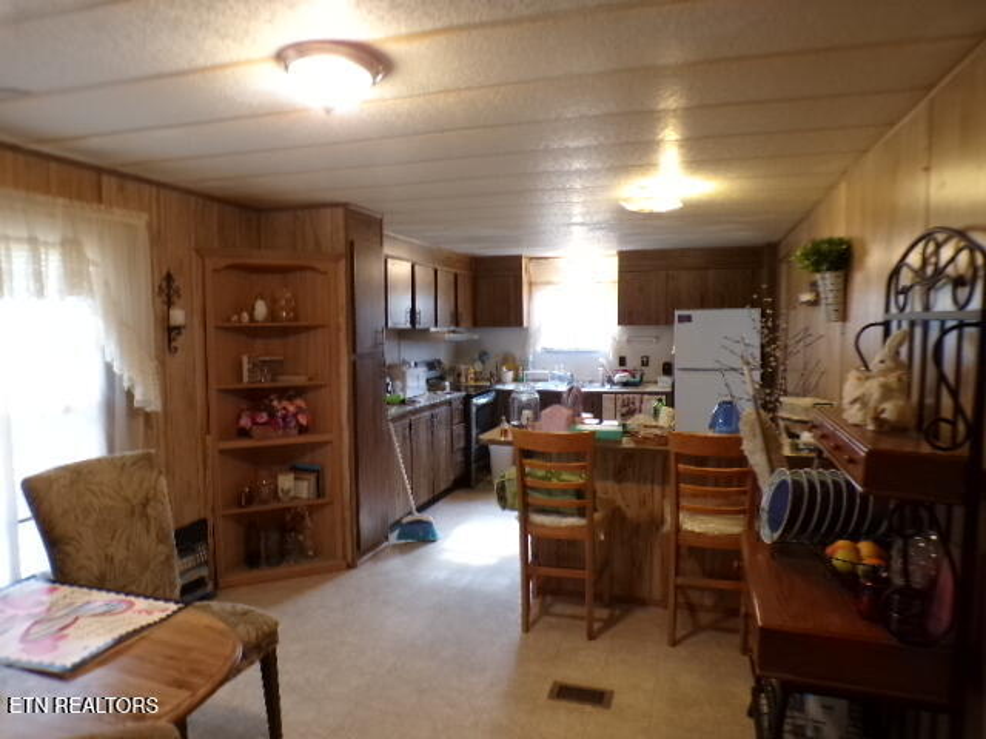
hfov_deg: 71.6
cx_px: 493
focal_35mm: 24
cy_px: 370
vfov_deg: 56.8
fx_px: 684
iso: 283
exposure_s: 1/17
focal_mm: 4.3
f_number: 3
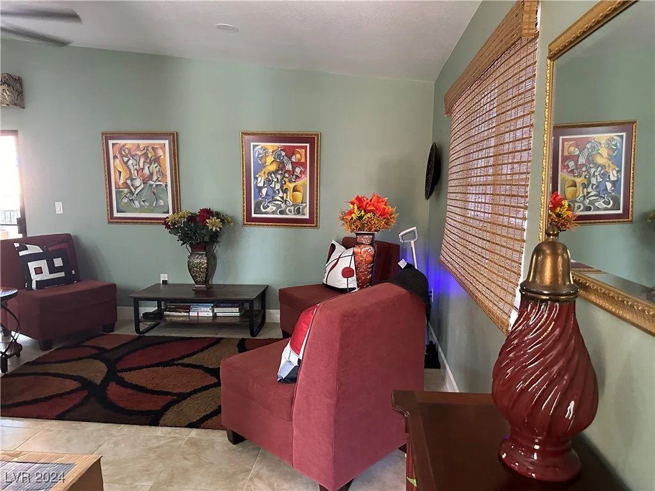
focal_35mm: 24
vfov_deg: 56.8
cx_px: 328
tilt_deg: -7.4
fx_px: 454
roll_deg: -0.3
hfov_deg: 71.6
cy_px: 246
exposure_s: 1/60
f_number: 1.78
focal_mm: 6.86
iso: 800
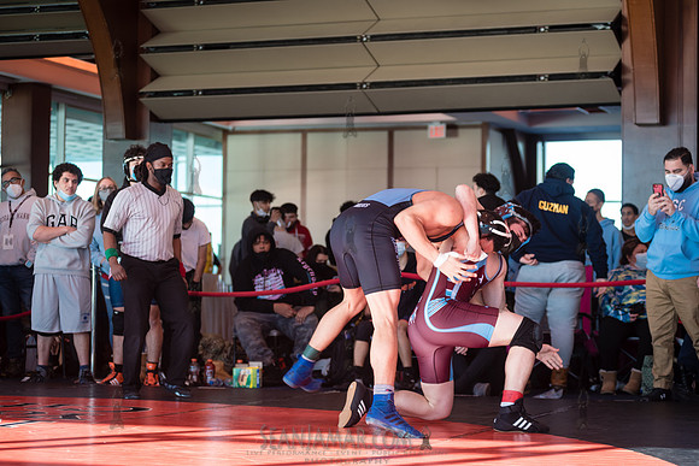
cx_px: 350
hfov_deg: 25.4
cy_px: 233
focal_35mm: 80
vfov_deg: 17.1
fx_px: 1554
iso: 400
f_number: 4
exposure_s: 1/400
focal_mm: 80
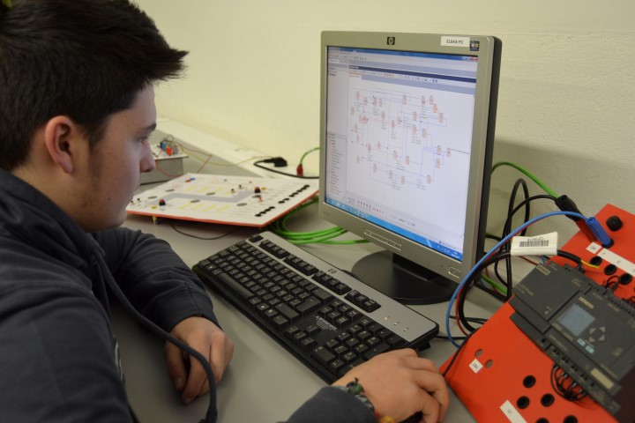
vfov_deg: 38.4
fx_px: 608
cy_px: 212
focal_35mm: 34
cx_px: 318
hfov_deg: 55.1
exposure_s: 1/60
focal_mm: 23
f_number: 3.8
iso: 720
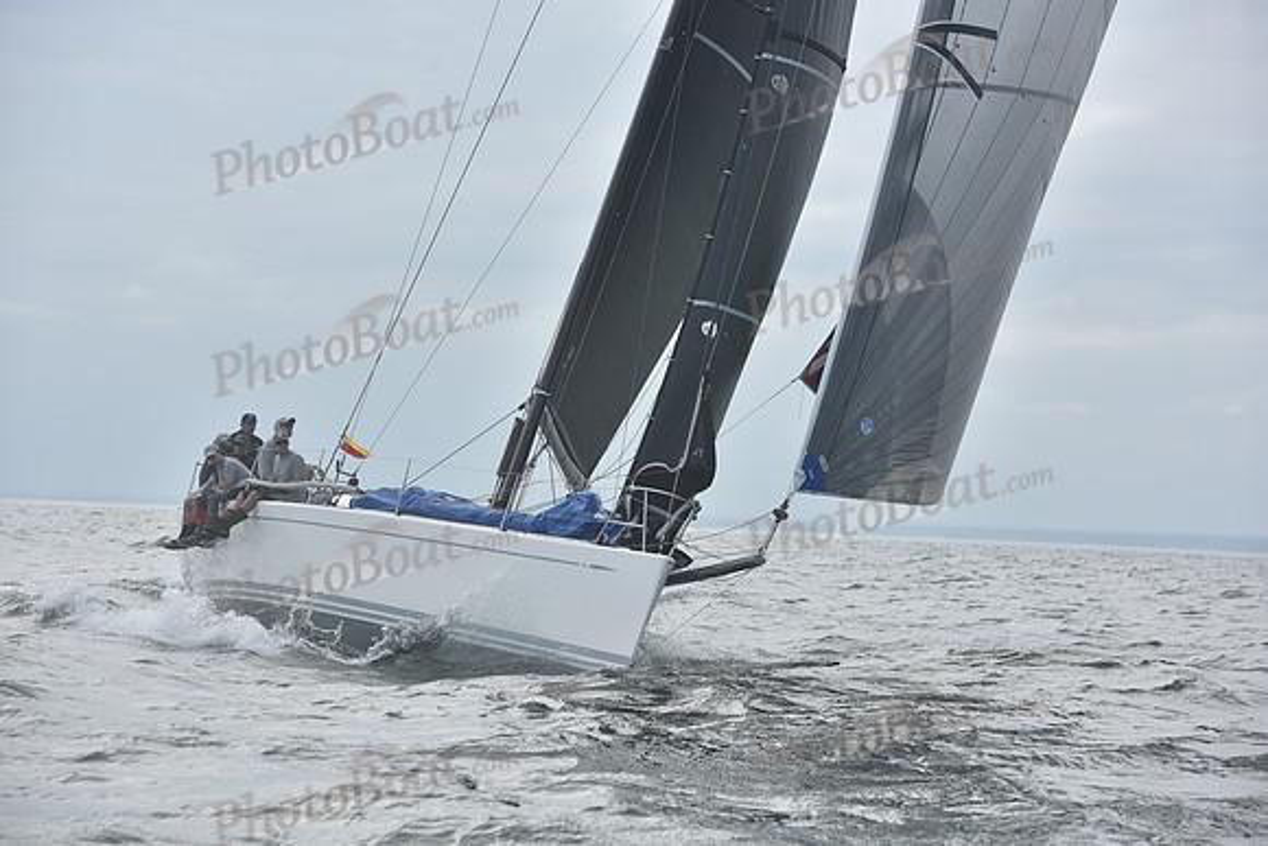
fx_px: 4756
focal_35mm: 135
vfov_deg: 10.2
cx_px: 634
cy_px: 423
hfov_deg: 15.2
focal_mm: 135
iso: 200
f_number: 6.3
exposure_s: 1/1250
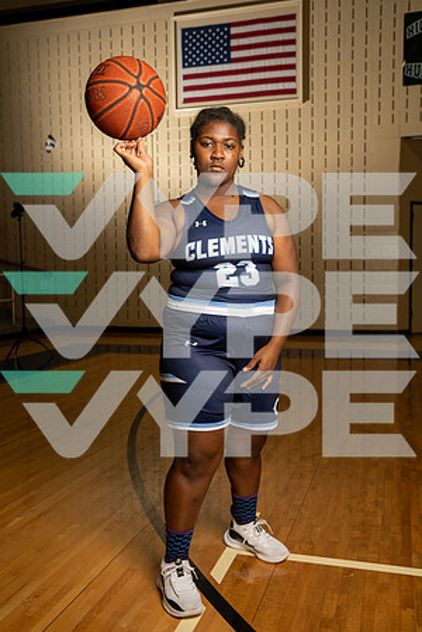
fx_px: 633
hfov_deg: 36.9
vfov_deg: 53.1
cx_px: 211
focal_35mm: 36
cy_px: 316
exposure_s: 1/250
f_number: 5.6
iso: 320
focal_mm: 36
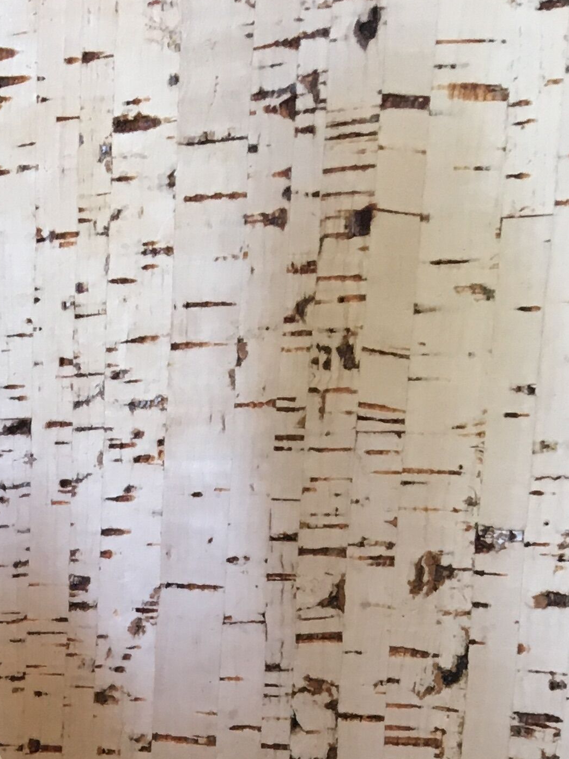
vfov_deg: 20.9
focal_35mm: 84
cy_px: 1015
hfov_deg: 16.6
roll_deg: +1.3
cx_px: -175
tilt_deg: -15.6
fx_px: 1841
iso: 80
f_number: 2.2
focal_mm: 4.15
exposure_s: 1/33
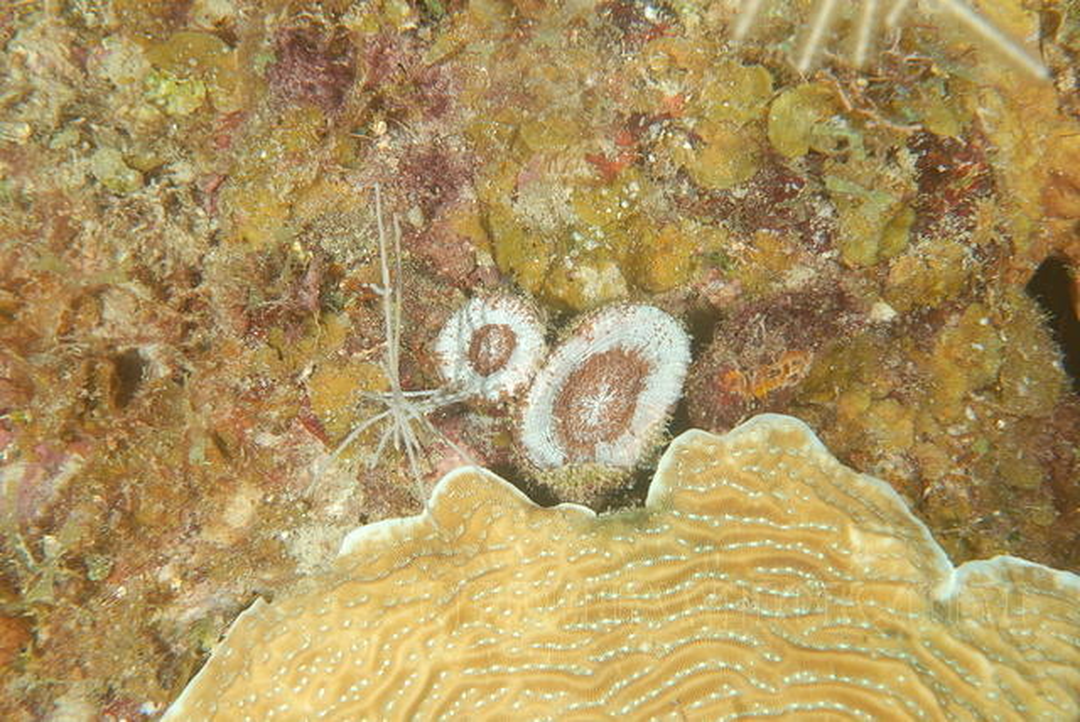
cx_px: 540
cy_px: 361
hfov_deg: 19.4
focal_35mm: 105
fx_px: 3153
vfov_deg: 13.1
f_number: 8
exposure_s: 1/250
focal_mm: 70
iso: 100
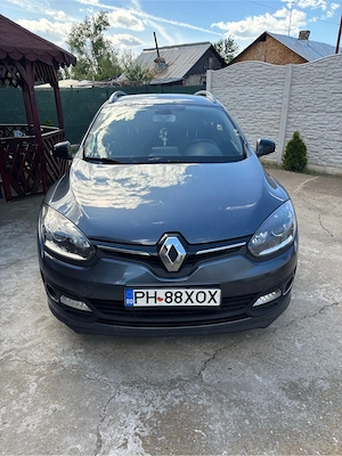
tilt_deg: -22.4
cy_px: 228
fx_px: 343
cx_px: 171
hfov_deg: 53.1
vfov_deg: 67.3
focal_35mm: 26
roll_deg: -0.3
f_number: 1.6
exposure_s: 1/649
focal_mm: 5.96
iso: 50
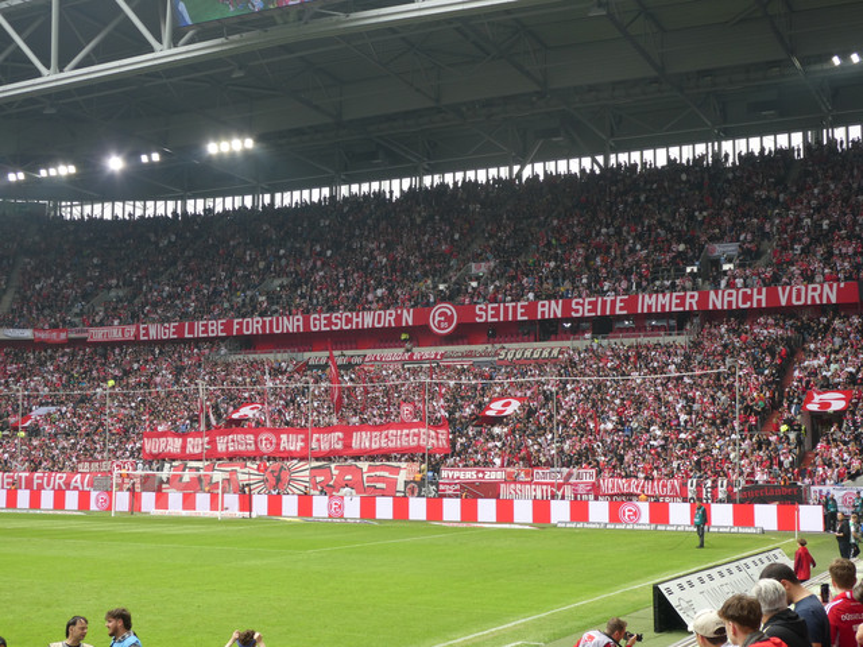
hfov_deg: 40.4
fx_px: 1172
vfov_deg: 30.9
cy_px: 324
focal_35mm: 47
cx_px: 432
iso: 80
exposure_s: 1/100
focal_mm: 8.4
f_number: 4
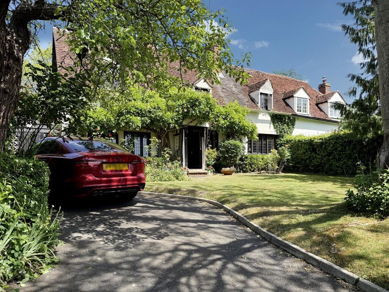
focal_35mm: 24
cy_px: 146
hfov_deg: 71.6
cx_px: 194
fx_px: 270
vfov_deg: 56.8
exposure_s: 1/2299
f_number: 1.78
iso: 80
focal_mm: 6.76
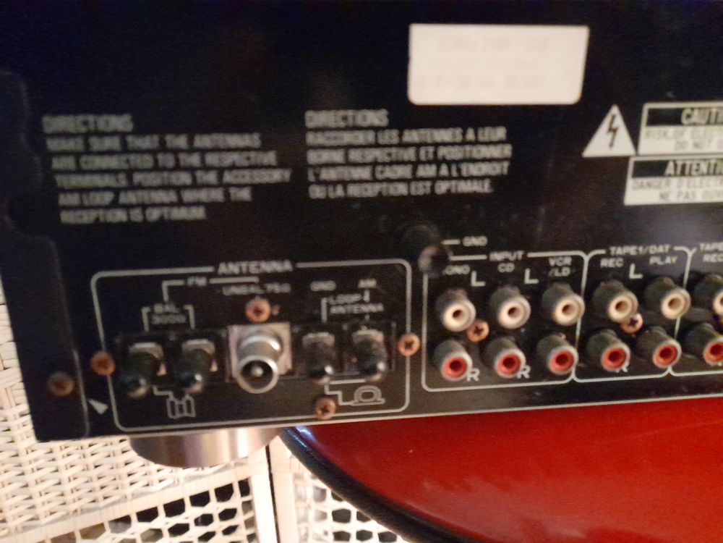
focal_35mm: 25
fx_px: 522
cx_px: 362
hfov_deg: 69.4
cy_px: 272
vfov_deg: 54.9
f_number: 2
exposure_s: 1/10
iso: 2000
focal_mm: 4.6
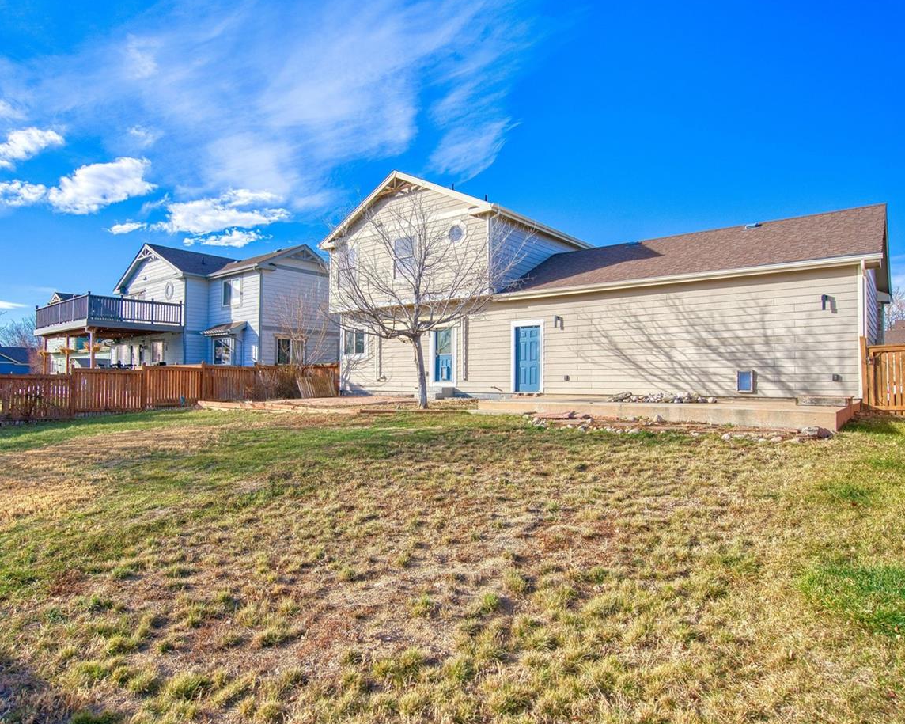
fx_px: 562
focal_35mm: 21
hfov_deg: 77.2
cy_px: 375
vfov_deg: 65.5
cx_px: 392
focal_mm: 16
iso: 500
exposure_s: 1/2500
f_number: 4
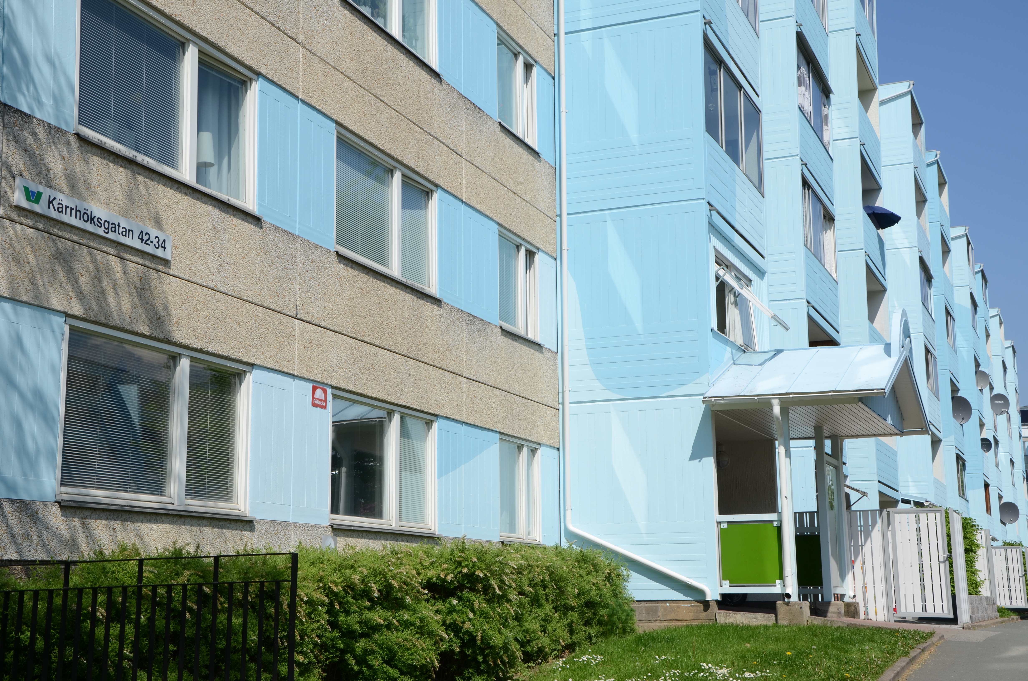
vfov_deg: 26.4
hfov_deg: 39.0
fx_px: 1453
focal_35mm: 51
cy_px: 340
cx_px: 514
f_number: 9
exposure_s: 1/320
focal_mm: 34
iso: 100
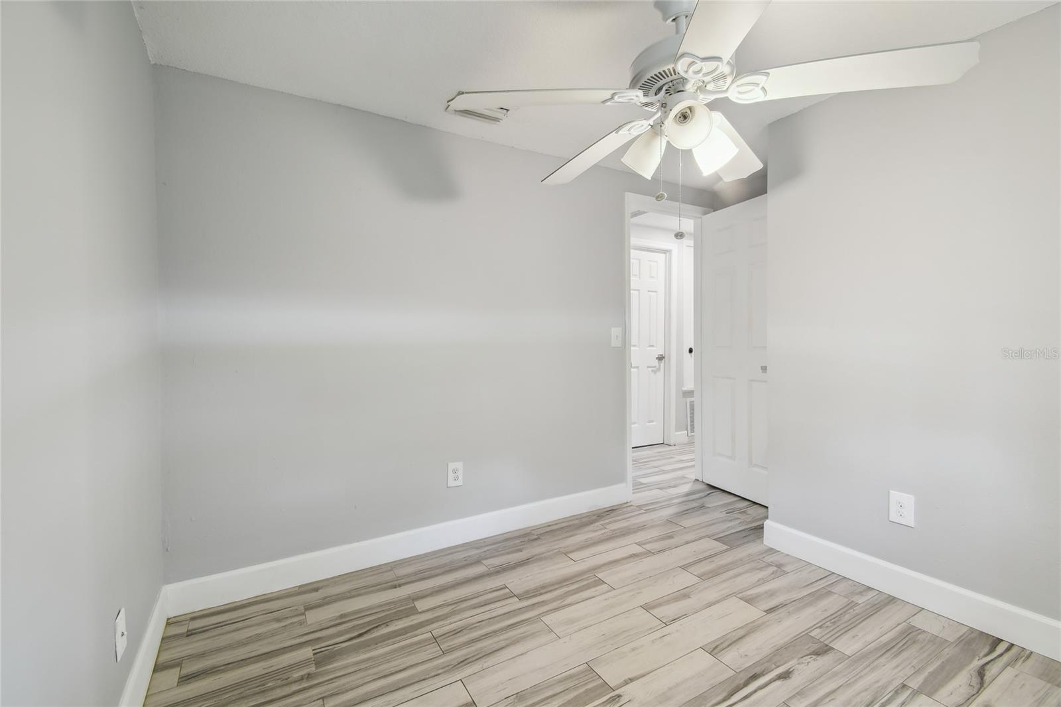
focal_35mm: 15
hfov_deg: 100.4
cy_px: 354
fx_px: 442
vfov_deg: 77.3
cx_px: 530
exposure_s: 1
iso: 100
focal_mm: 10
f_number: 7.1
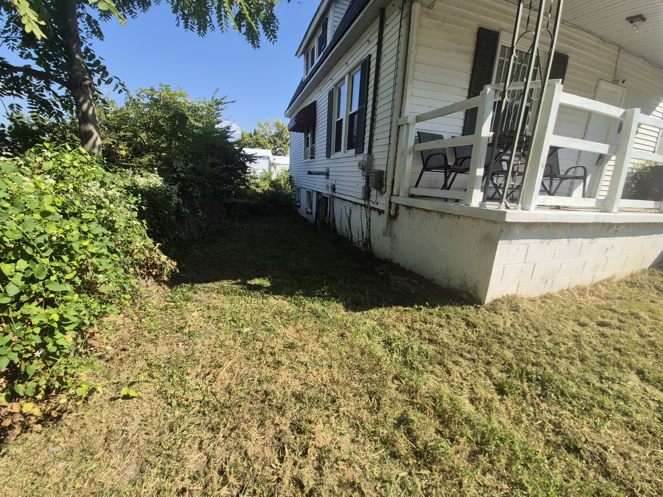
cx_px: 332
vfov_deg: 89.9
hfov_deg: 106.2
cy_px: 248
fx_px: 249
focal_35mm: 13
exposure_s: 1/1172
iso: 50
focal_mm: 1.74
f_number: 2.2
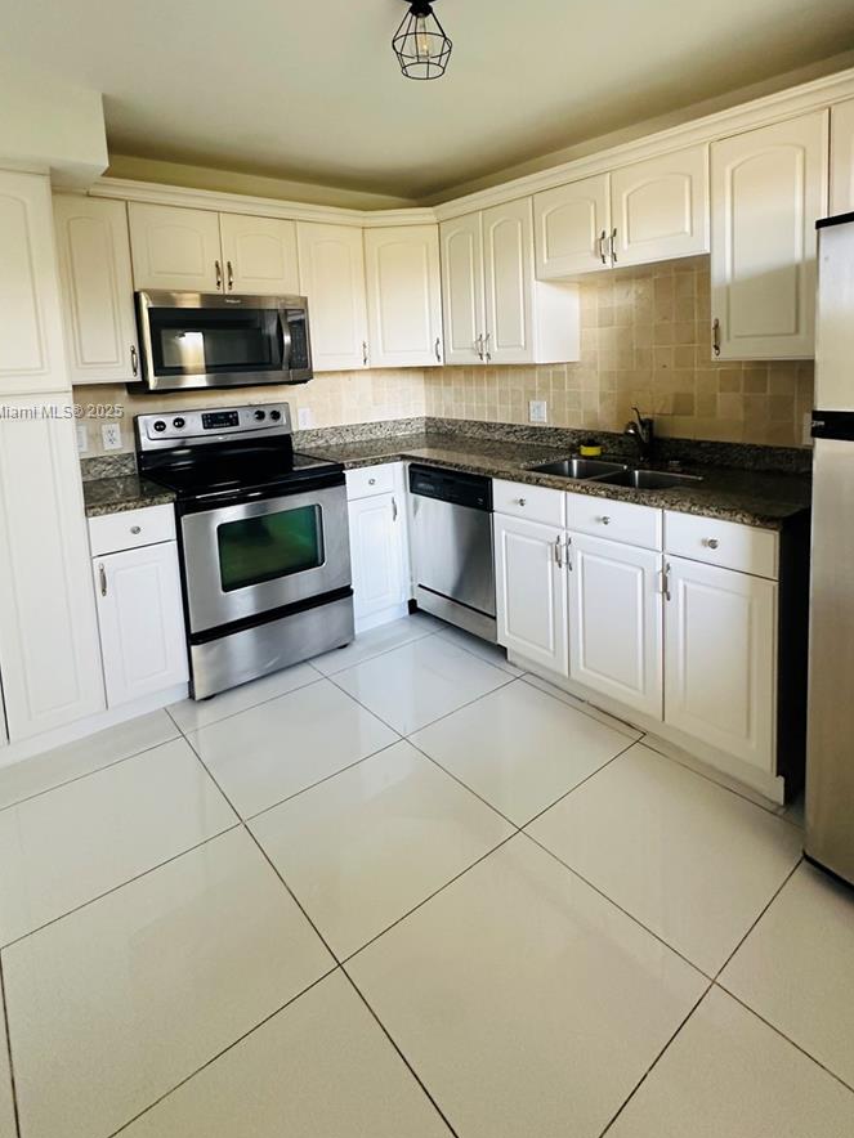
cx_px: 466
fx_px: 625
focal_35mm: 19
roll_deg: +1.5
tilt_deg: -4.7
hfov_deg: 68.5
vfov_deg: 82.7
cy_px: 412
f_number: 2.2
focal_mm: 2.22
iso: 320
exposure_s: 1/69
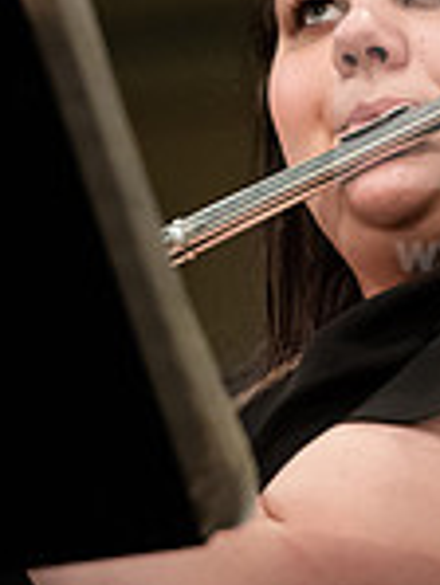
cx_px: 216
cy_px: 336
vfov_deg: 2.6
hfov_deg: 2.0
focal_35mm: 748
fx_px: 12659
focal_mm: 200
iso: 3200
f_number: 2.8
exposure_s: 1/250
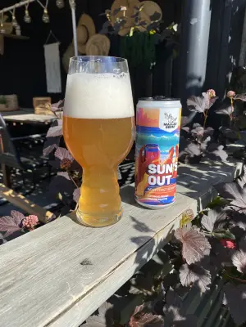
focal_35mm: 26
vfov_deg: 67.3
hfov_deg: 53.1
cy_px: 164
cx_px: 123
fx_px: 246
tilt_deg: -15.2
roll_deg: -0.3
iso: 32
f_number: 1.8
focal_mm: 4.25
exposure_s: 1/1484
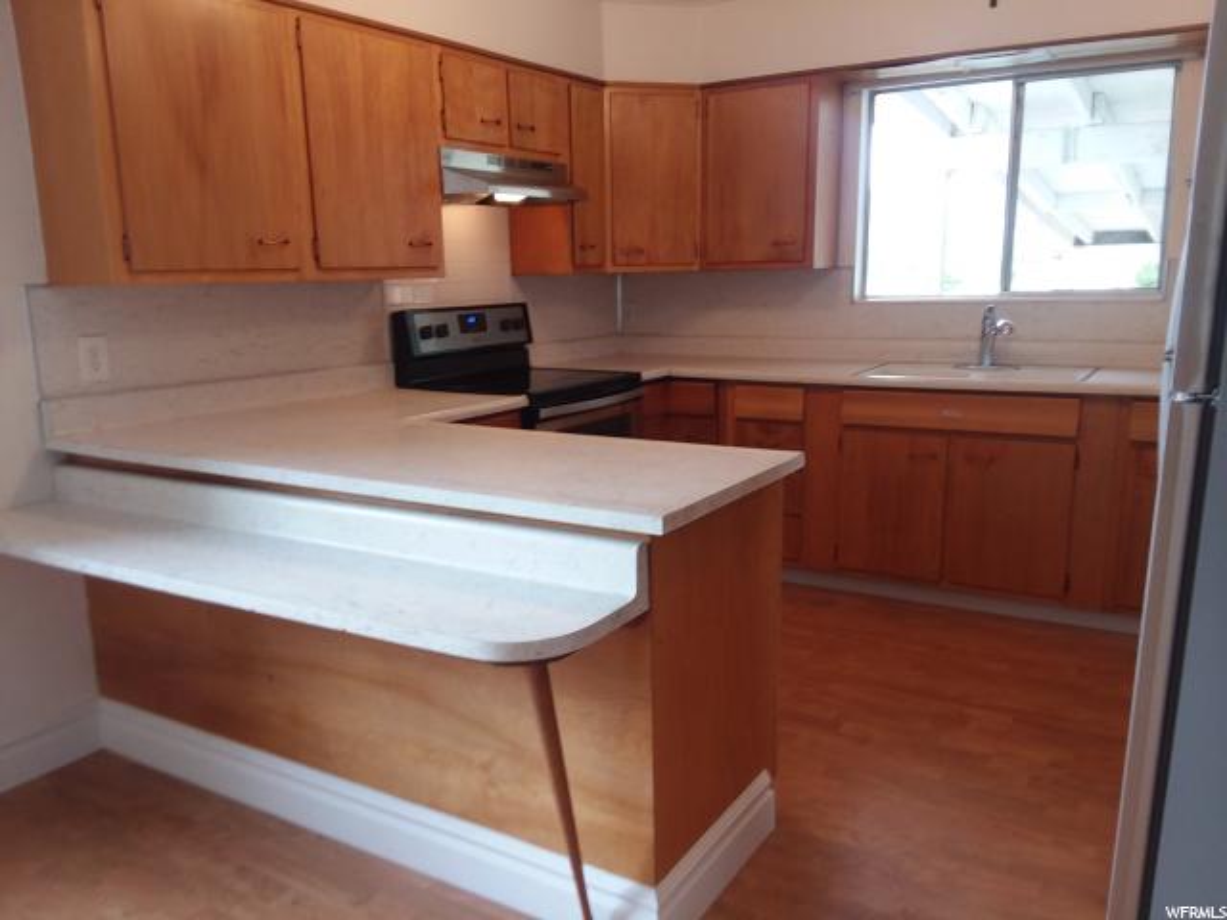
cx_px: 614
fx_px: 957
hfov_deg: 65.3
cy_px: 460
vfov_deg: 51.4
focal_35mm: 27
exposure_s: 1/30
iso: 64
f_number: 1.9
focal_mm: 2.91
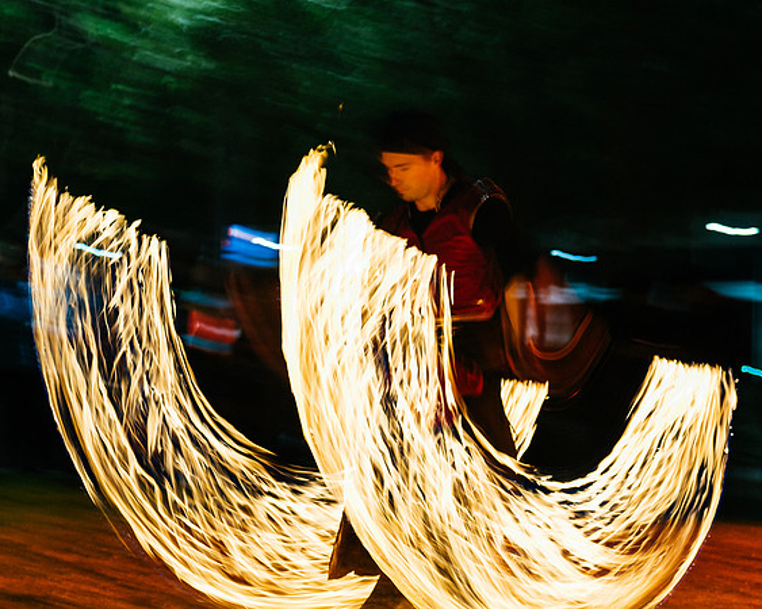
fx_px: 1525
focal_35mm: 68
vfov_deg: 22.6
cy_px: 258
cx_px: 409
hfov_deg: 28.1
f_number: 4
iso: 200
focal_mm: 52
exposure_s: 1/2
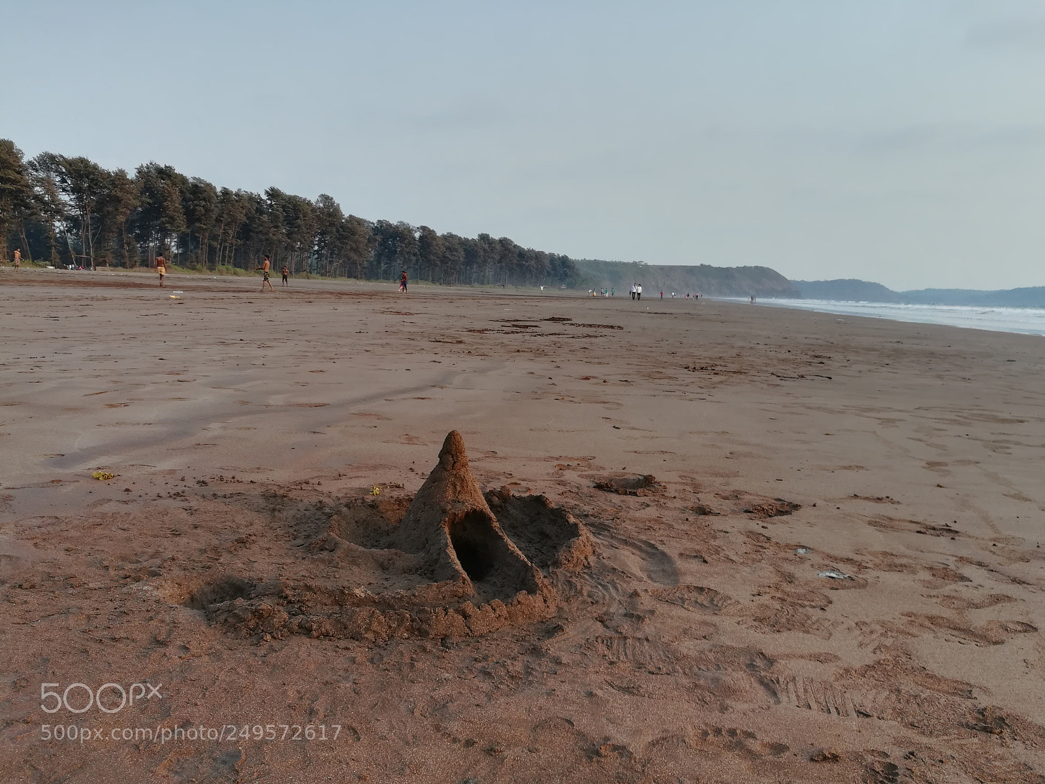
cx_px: 522
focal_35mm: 26
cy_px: 392
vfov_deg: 53.1
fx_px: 785
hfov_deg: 67.3
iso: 50
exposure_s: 1/120
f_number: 2.2
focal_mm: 3.83
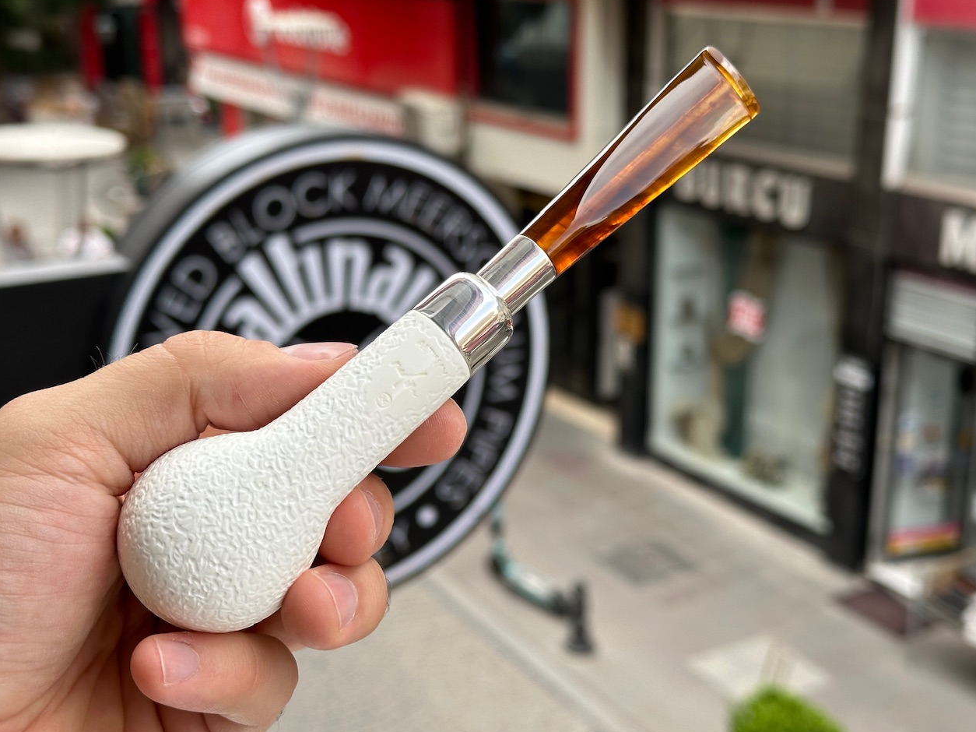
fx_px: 1381
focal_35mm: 49
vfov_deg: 29.7
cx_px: 483
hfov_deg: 38.9
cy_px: 368
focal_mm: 6.86
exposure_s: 1/597
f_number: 1.78
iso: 64
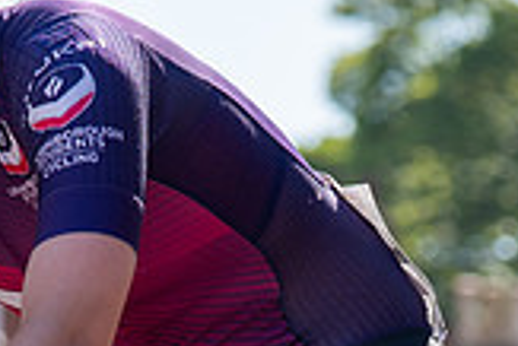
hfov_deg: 4.6
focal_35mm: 444
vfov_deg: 3.1
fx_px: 6394
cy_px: 457
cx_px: -51
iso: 100
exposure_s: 1/1000
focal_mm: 70
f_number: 3.5
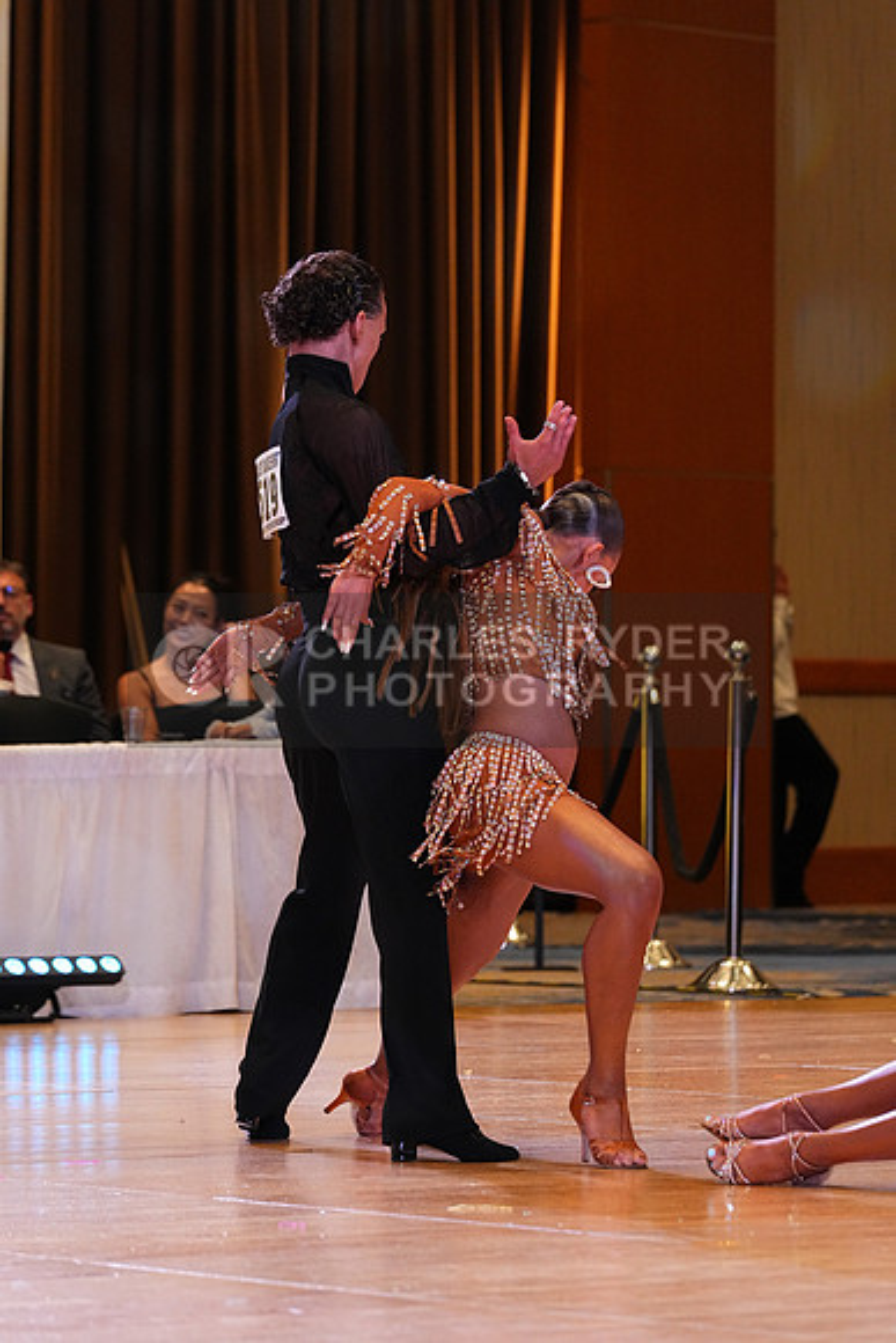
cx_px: 448
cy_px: 672
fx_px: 7350
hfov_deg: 7.0
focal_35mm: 197
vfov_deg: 10.4
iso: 5000
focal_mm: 197
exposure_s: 1/320
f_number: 5.6
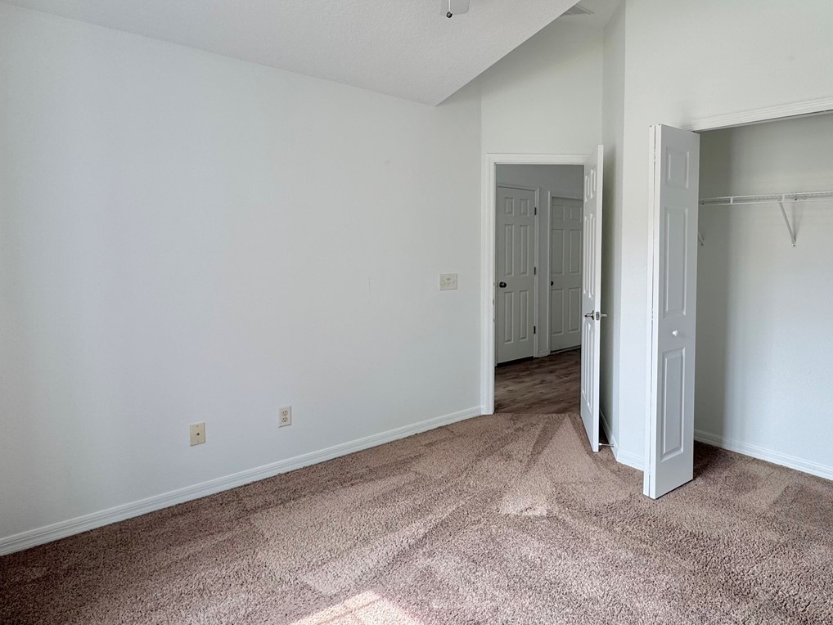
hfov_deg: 75.0
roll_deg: -0.9
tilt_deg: -2.9
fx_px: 530
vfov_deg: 60.9
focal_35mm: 22
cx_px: 524
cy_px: 269
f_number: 2.2
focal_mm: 2.22
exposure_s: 1/120
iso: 50
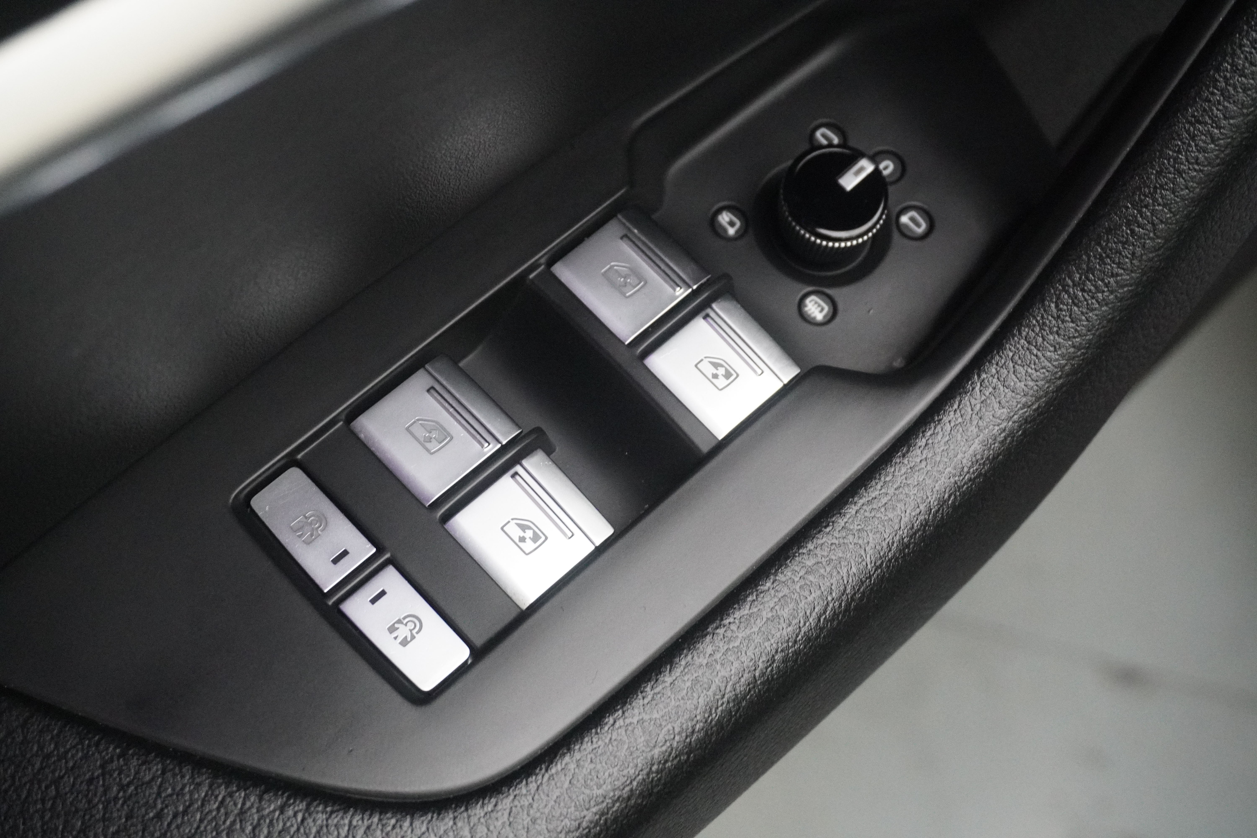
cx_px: 628
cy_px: 419
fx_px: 1833
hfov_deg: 37.9
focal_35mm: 52
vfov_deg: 25.8
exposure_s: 1/100
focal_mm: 35
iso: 6400
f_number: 6.3
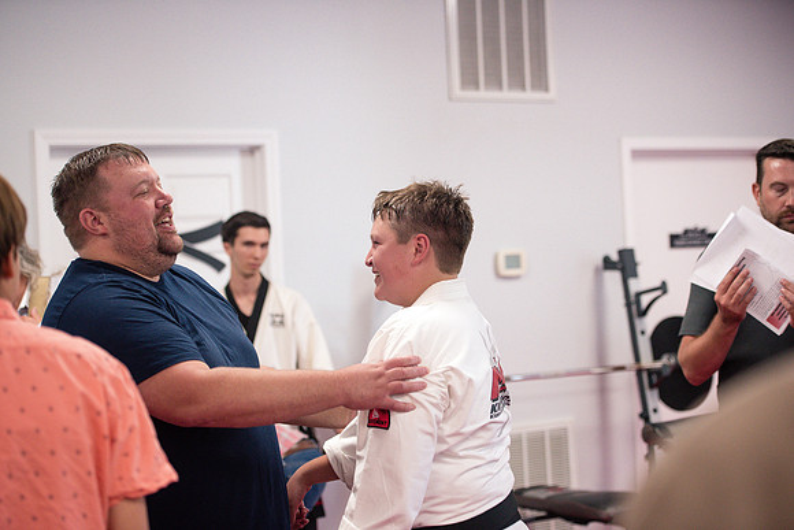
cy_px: 265
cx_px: 397
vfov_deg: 19.5
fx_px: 1544
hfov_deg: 28.8
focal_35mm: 70
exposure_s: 1/400
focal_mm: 70
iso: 1600
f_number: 2.8
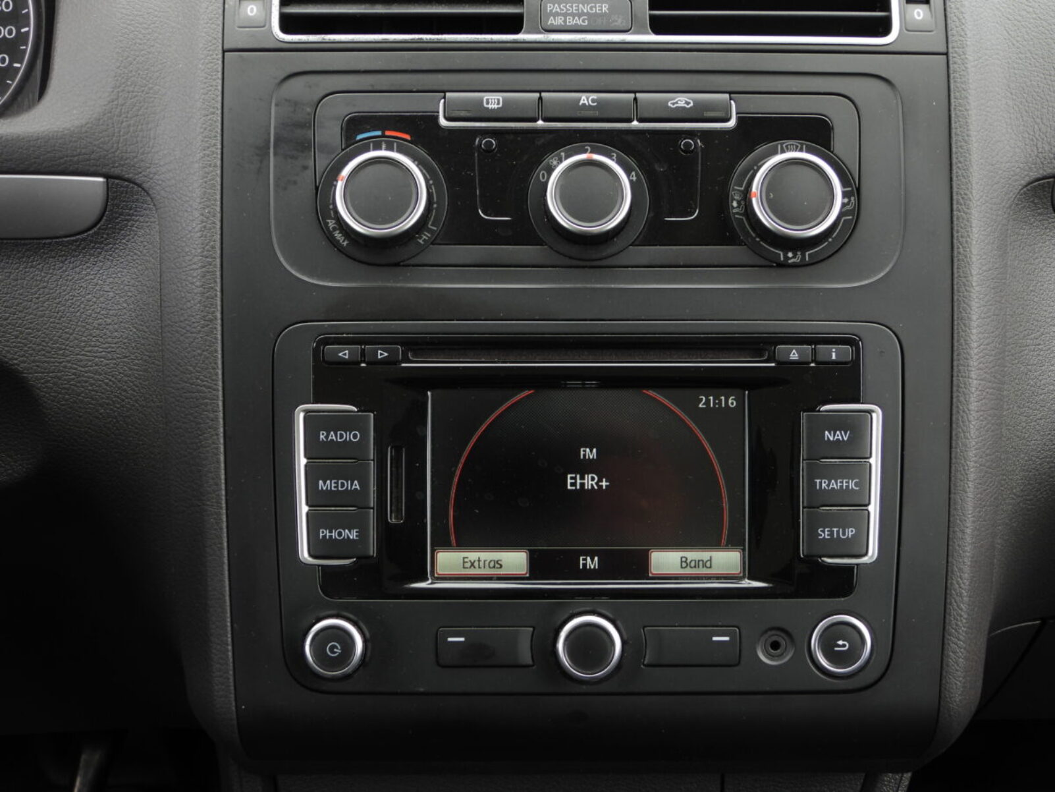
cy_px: 396
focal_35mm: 65
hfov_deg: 29.8
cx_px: 528
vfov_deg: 22.6
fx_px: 1981
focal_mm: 11.7
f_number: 3.5
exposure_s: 1/80
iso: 100
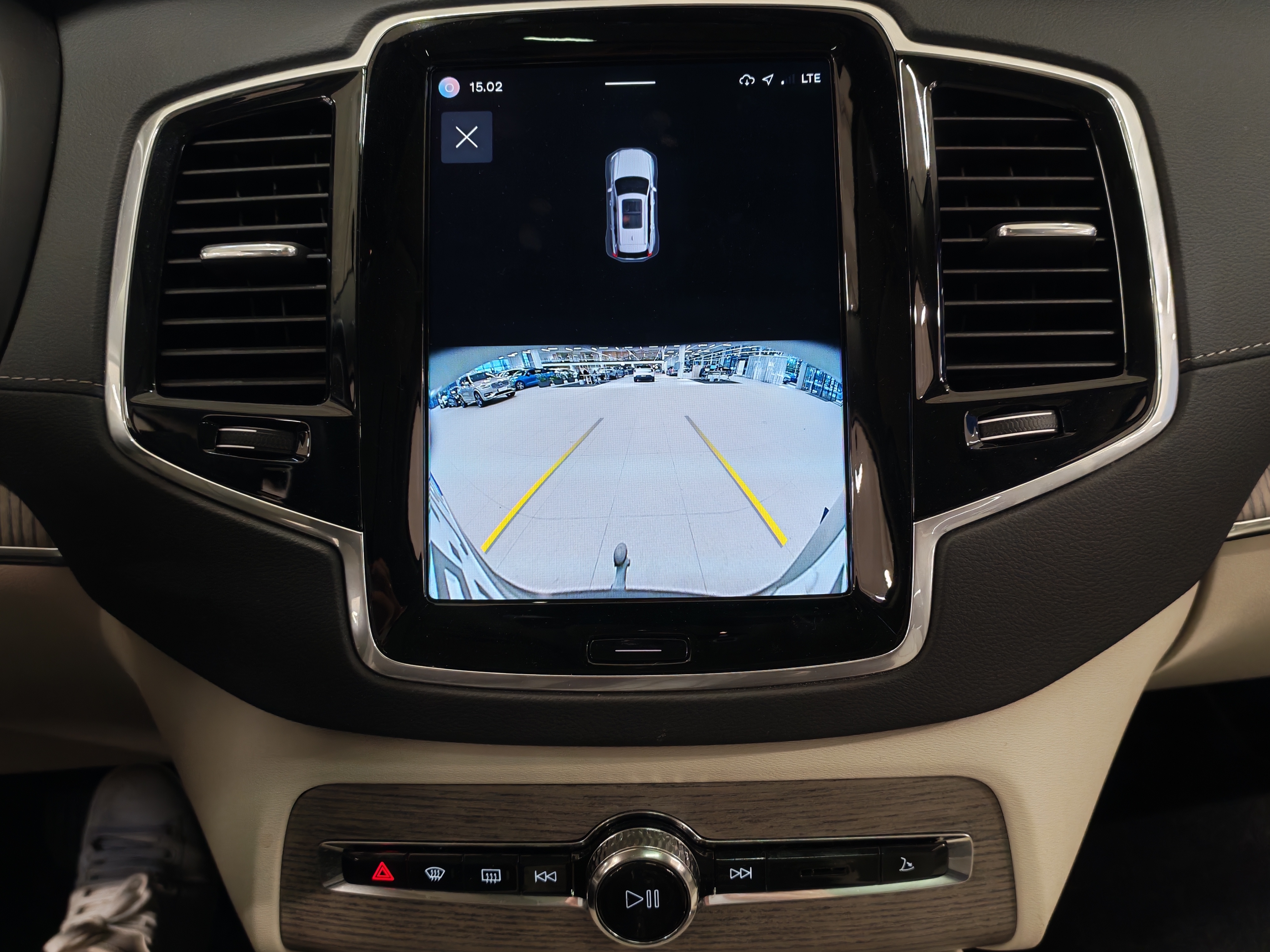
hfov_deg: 56.8
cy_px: 476
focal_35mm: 32
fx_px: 1174
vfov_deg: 44.2
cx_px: 635
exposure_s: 1/50
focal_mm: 6.12
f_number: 1.9
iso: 764
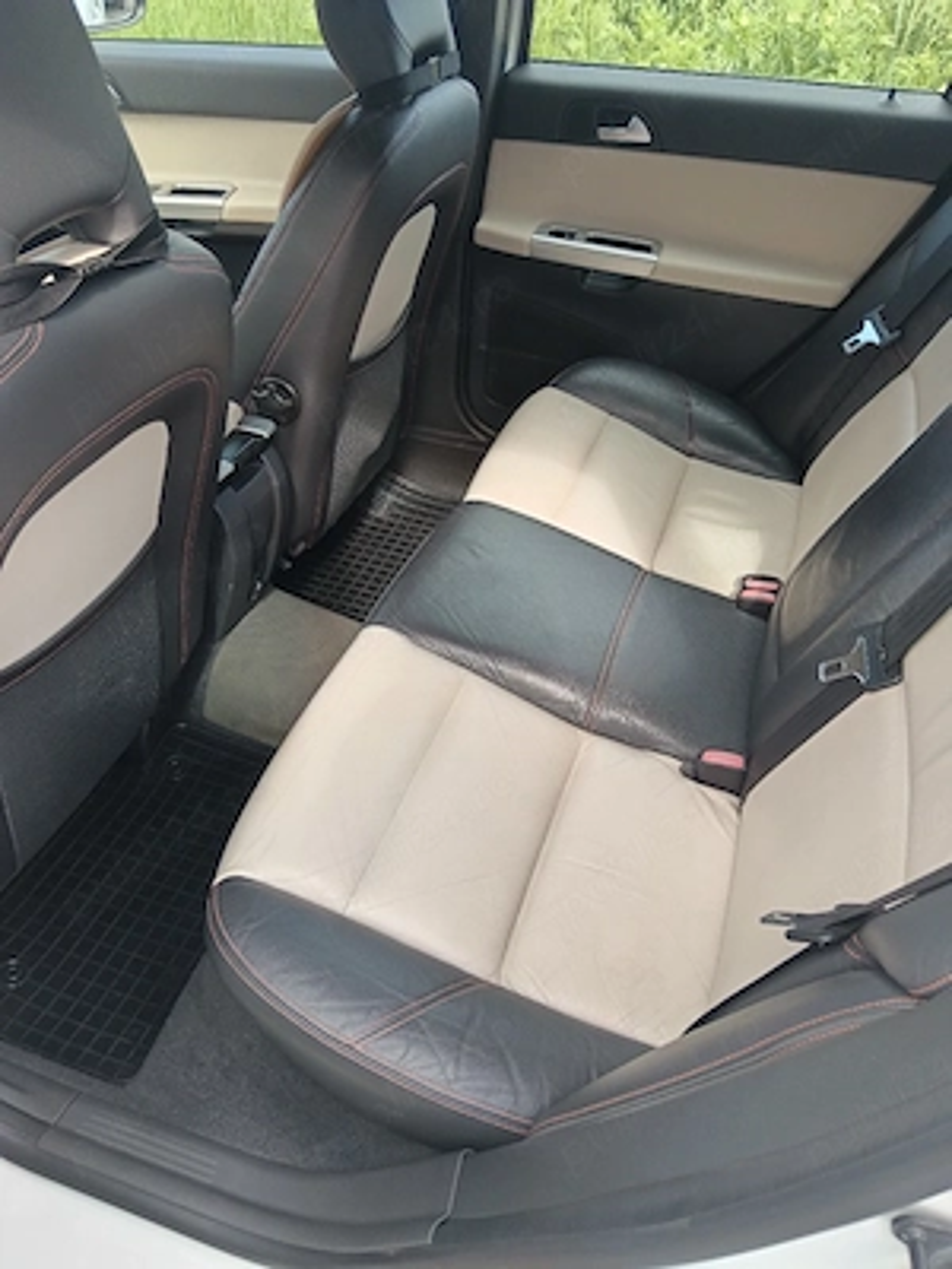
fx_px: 990
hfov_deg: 51.4
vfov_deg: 65.3
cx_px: 476
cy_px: 634
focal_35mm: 27
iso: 158
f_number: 1.9
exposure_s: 1/101
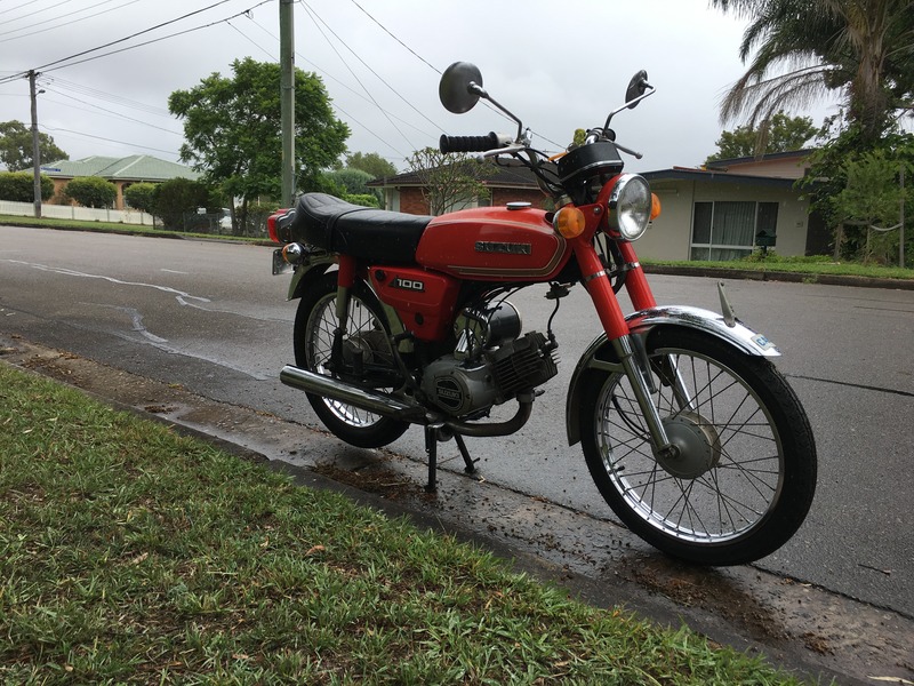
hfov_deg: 61.7
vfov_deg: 48.2
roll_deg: -0.7
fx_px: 766
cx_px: 457
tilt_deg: -11.3
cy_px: 343
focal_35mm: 29
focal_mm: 4.15
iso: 25
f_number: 2.2
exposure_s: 1/864
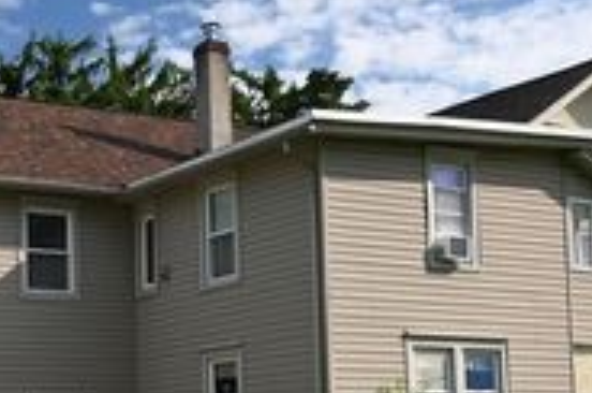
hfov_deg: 24.5
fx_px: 1308
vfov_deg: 16.8
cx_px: 26
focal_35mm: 80
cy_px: 372
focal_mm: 19.5
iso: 125
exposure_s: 1/250
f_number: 5.6
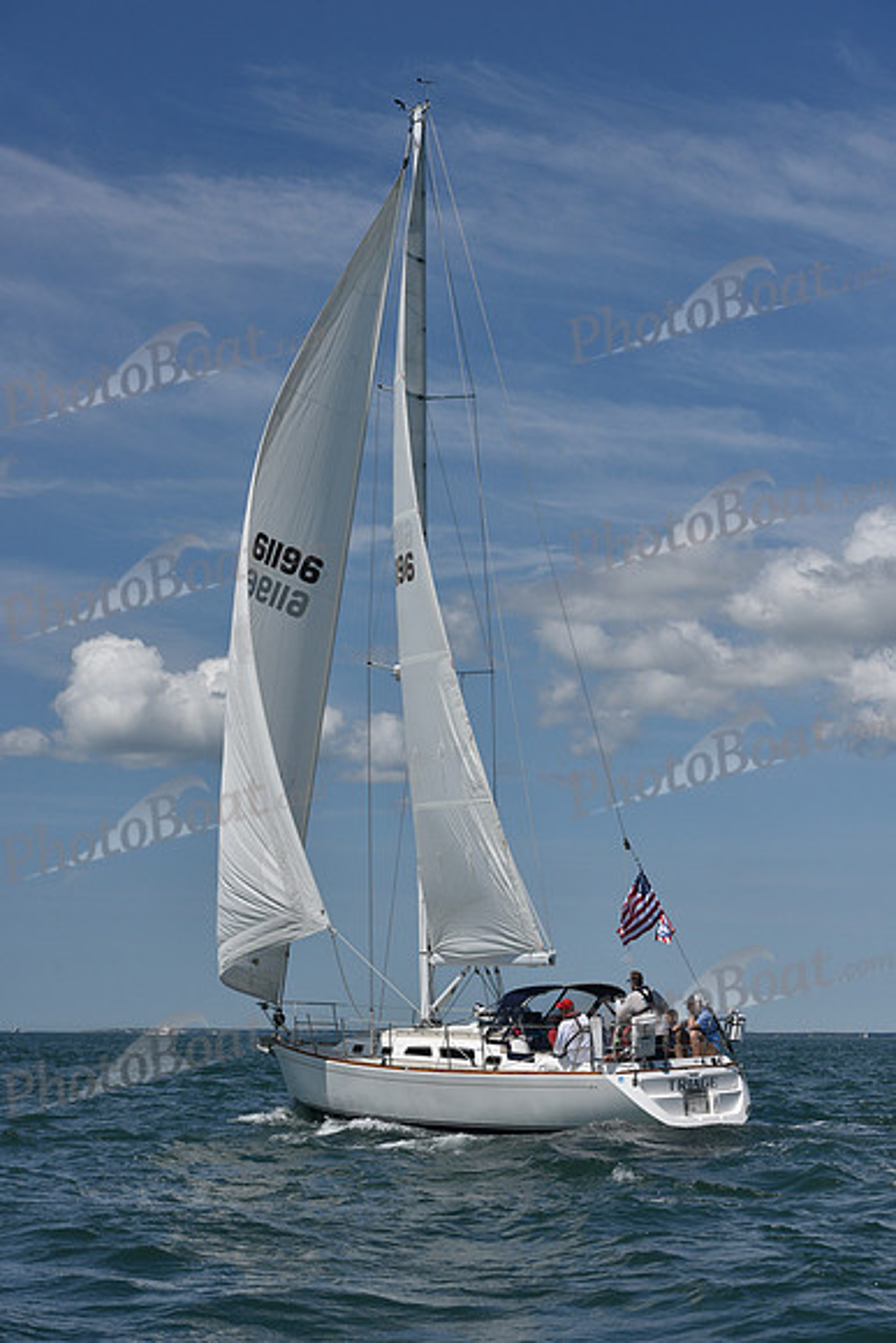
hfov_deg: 19.5
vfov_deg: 28.8
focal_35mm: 70
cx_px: 448
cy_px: 672
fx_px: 2612
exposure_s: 1/800
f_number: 8
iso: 320
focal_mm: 70
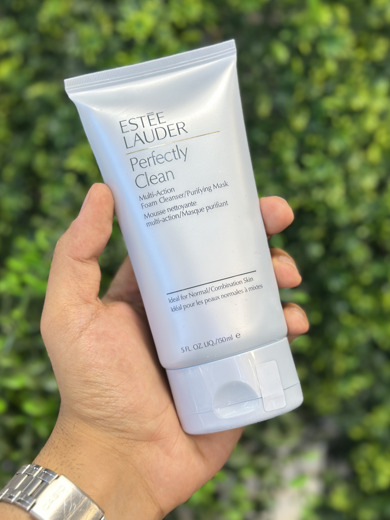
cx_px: 203
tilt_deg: -1.8
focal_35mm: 54
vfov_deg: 35.5
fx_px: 811
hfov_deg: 27.0
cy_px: 240
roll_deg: -3.8
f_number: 1.78
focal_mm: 6.86
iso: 80
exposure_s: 1/100
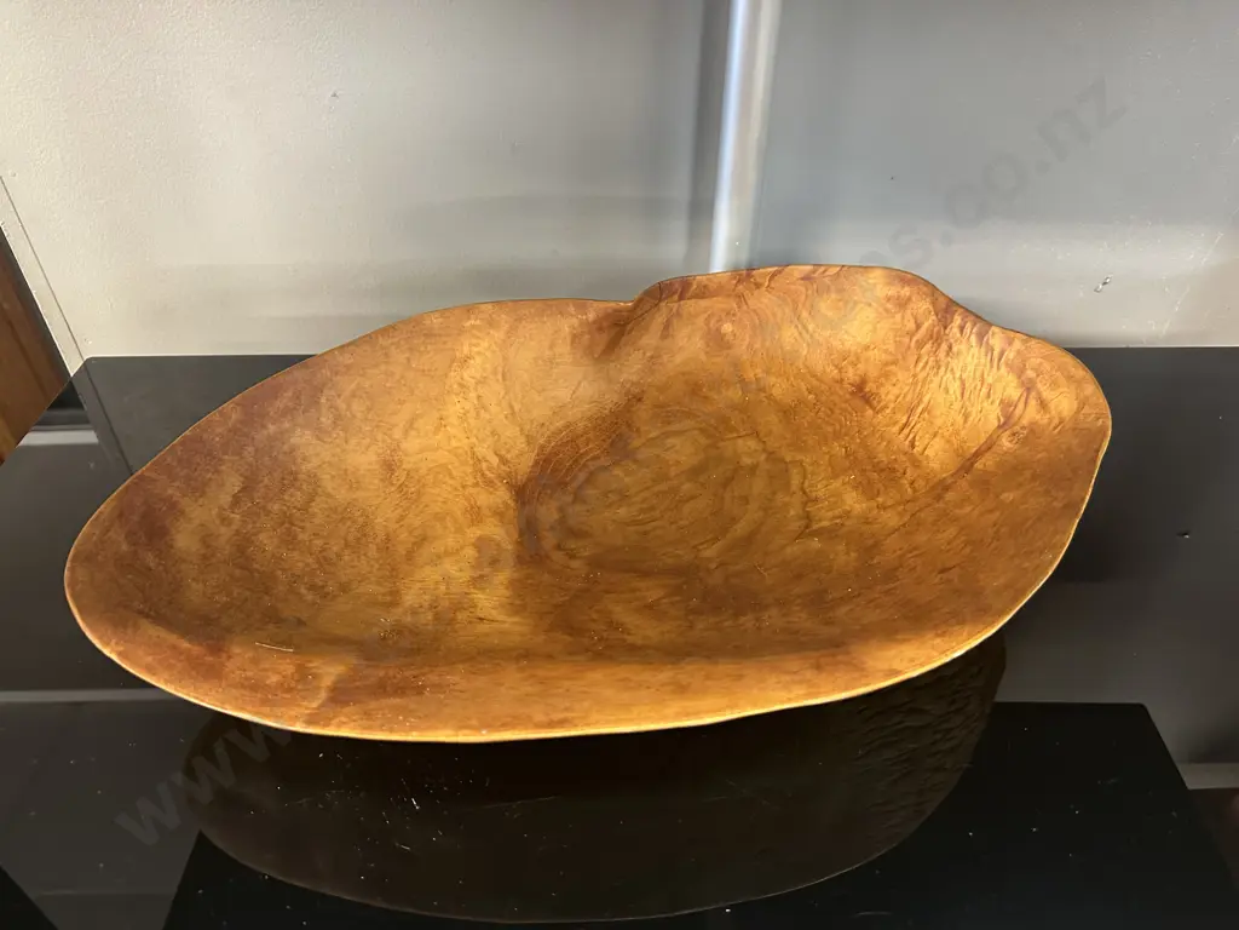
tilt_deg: -39.4
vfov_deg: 56.8
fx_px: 859
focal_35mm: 24
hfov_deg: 71.6
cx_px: 620
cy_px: 465
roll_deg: -1.5
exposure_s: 1/50
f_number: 1.78
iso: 500
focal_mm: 6.86
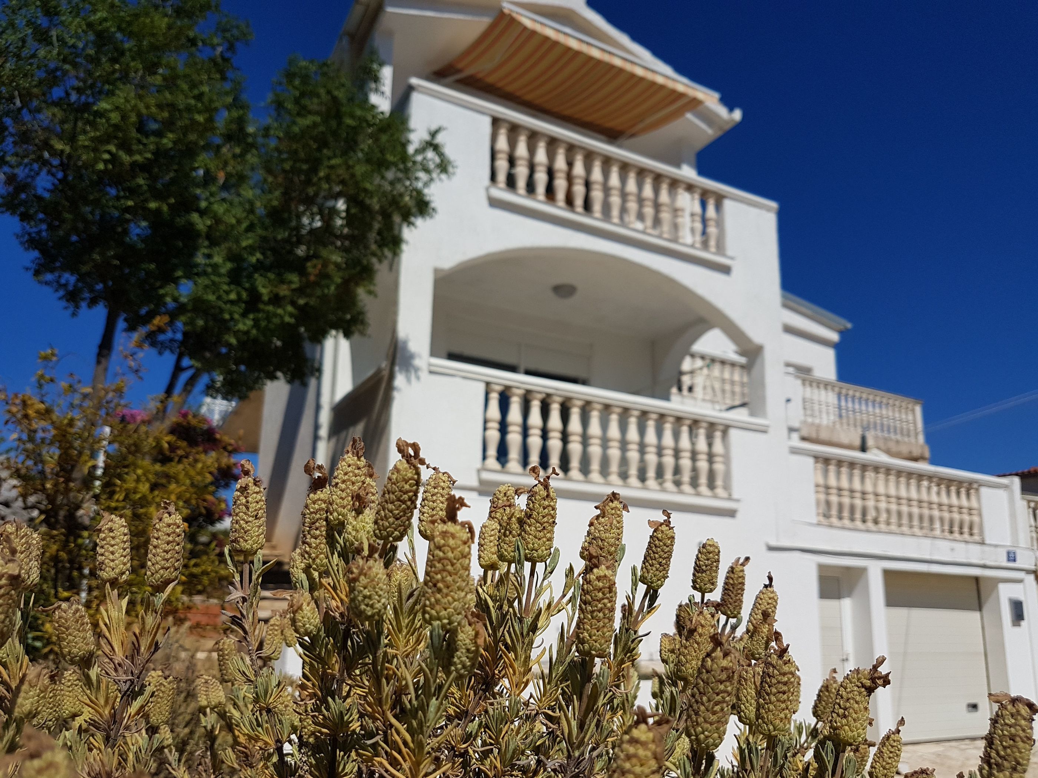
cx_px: 519
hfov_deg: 67.3
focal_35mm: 26
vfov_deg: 53.1
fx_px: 780
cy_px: 389
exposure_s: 1/5664
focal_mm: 4.2
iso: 40
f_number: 1.7
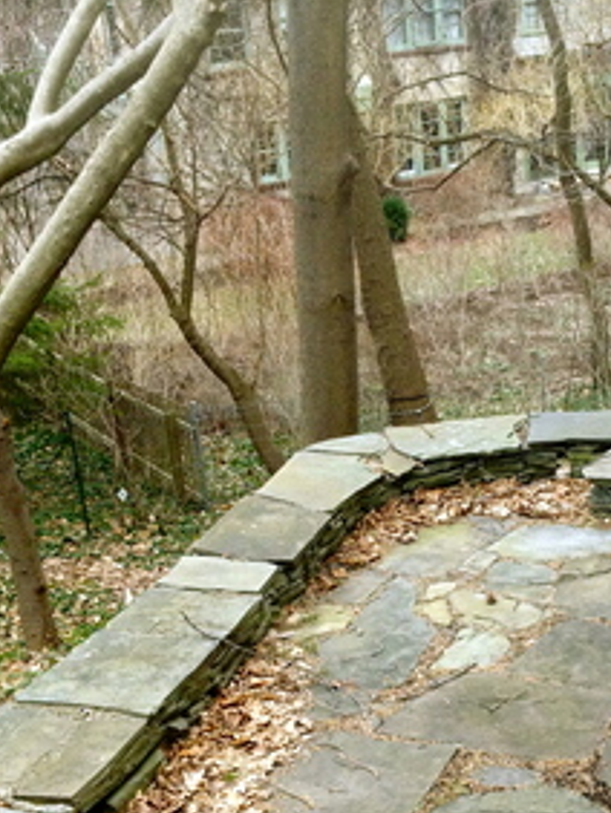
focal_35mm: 62
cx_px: 451
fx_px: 1457
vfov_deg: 30.8
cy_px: 568
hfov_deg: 23.5
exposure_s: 1/120
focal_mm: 4.28
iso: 100
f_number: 2.4
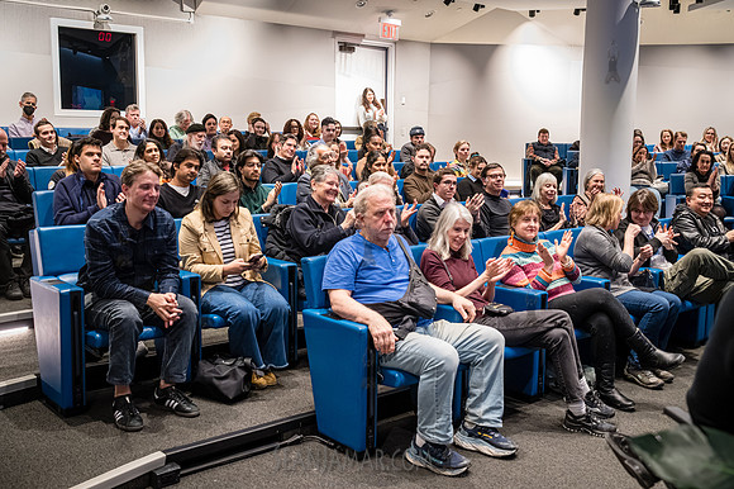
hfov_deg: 52.8
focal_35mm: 36
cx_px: 367
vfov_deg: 36.6
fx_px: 739
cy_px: 244
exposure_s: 1/250
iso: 8000
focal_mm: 35
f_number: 4
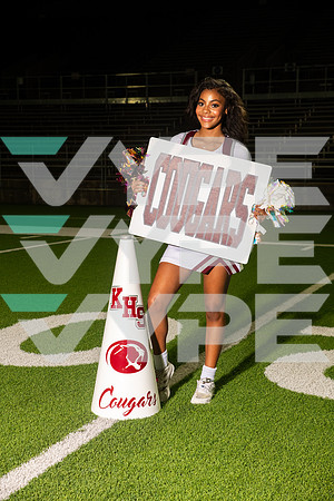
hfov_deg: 22.6
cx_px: 167
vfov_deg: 33.4
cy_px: 250
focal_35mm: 60
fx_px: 835
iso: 1000
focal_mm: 60
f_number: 7.1
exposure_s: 1/400
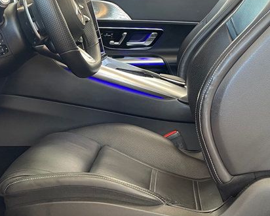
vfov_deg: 24.2
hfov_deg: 30.0
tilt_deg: -9.3
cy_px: 95
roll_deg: +2.1
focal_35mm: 63
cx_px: 113
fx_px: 504
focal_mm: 4.2
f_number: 1.6
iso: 125
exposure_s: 1/60
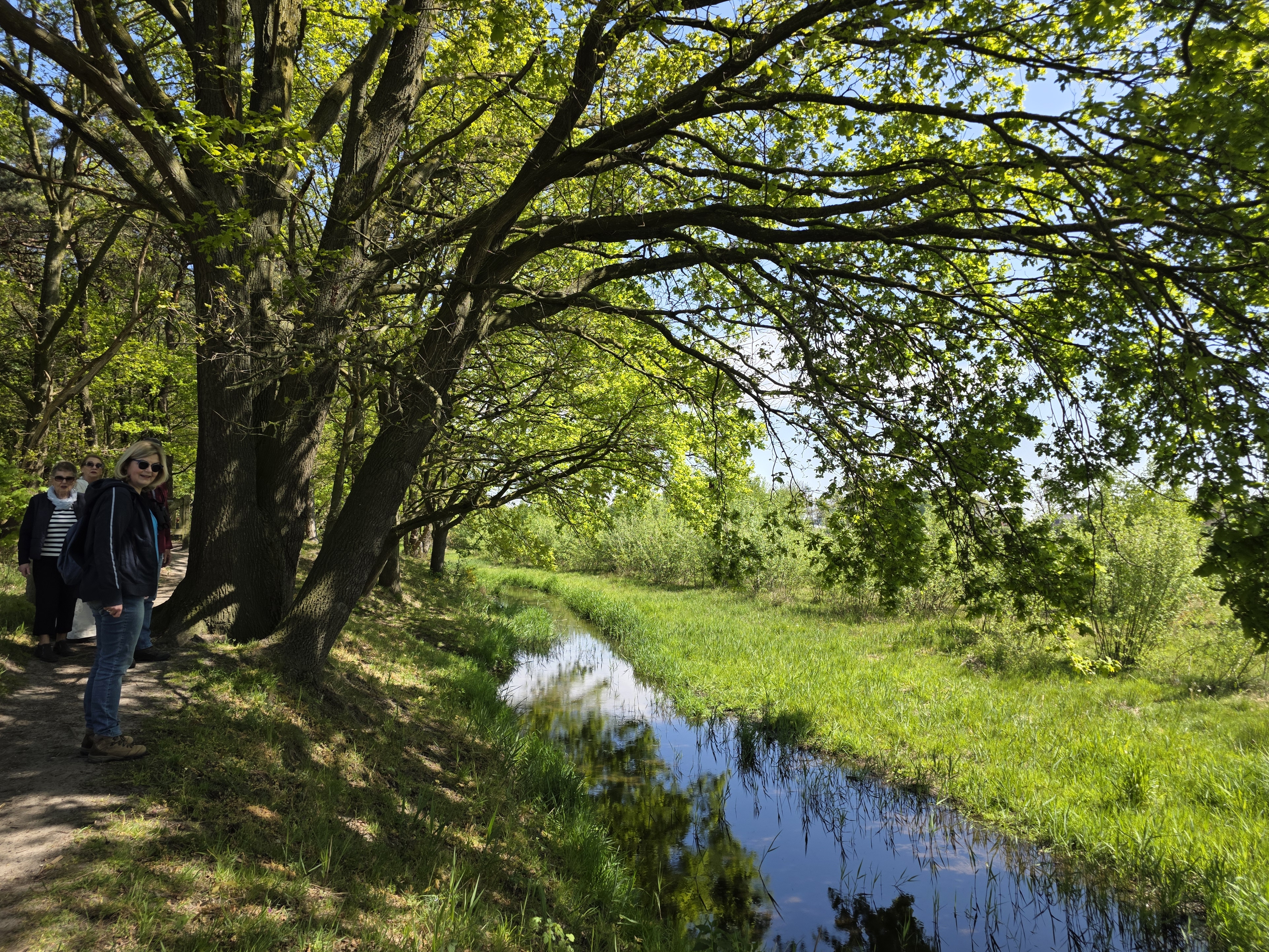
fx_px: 880
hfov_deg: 71.6
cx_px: 619
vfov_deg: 56.8
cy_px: 467
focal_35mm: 24
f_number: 1.7
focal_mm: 6.3
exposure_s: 1/2186
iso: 80
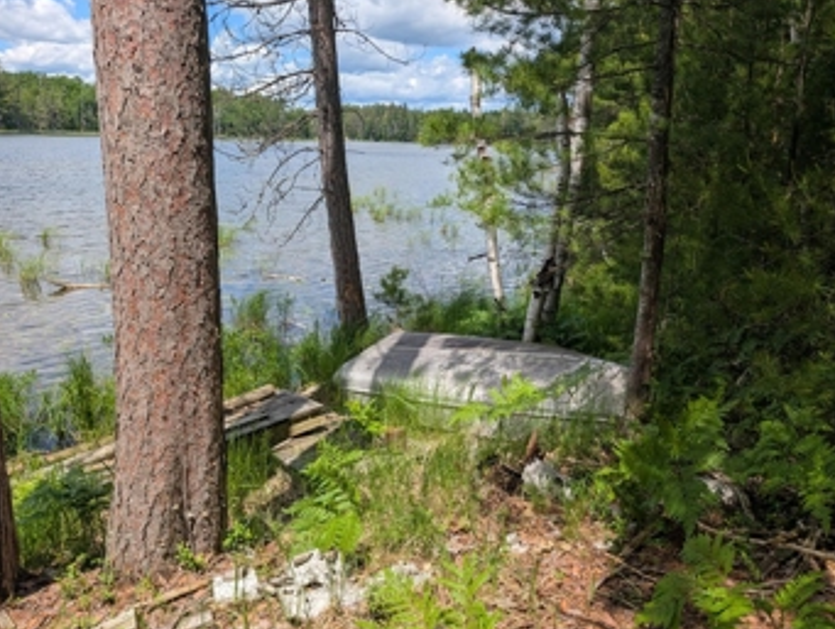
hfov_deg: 63.3
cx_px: 446
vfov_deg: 49.9
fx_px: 677
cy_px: 328
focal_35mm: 28
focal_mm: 6.9
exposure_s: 1/962
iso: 21
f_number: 1.68
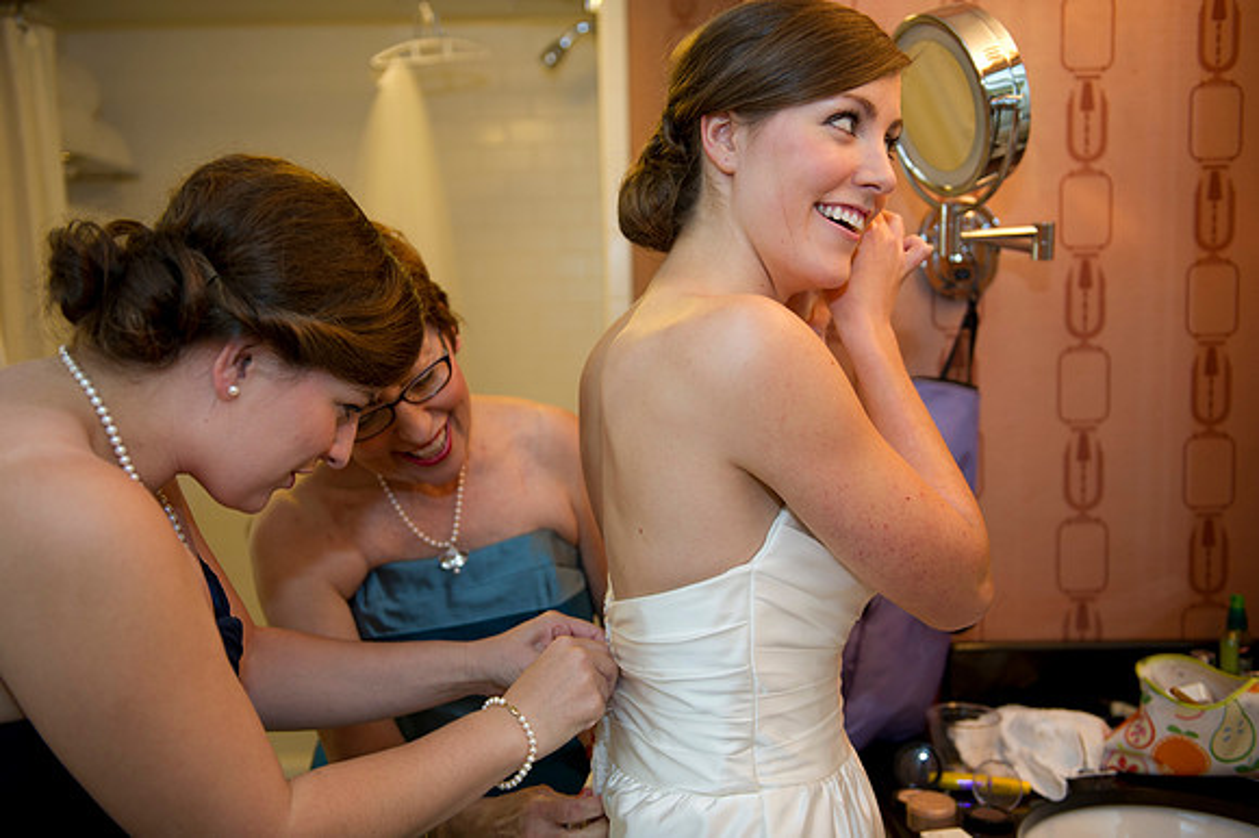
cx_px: 630
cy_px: 419
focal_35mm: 38
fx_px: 1328
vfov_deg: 35.0
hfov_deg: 50.7
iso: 640
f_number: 2.8
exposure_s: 1/125
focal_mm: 38
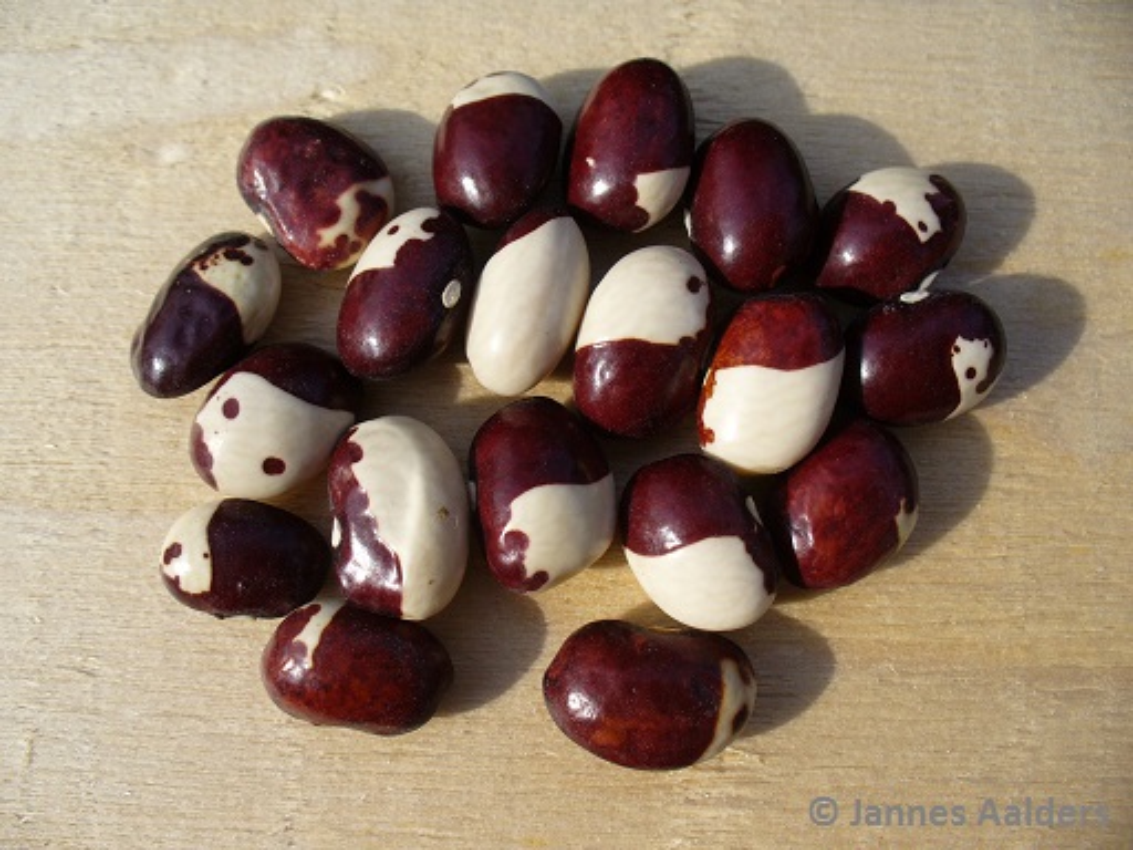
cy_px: 425
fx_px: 1211
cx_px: 566
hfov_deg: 50.1
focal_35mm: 37
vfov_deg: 38.7
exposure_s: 1/250
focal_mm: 6.1
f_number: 5.6
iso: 80
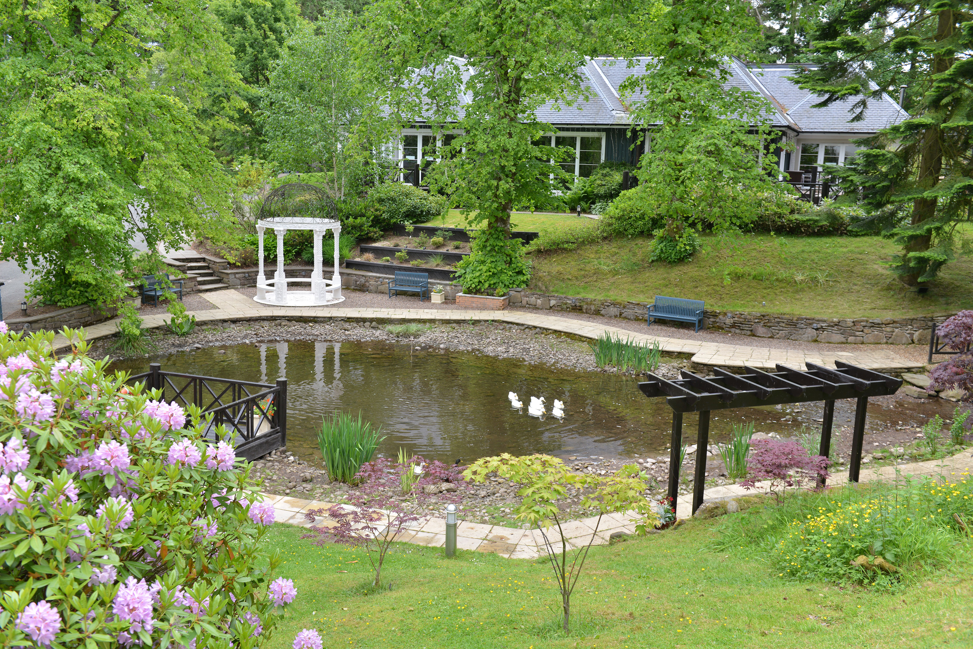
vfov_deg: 38.9
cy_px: 324
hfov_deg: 55.8
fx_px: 919
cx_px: 486
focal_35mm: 34
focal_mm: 34
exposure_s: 1/160
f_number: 5.6
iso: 200
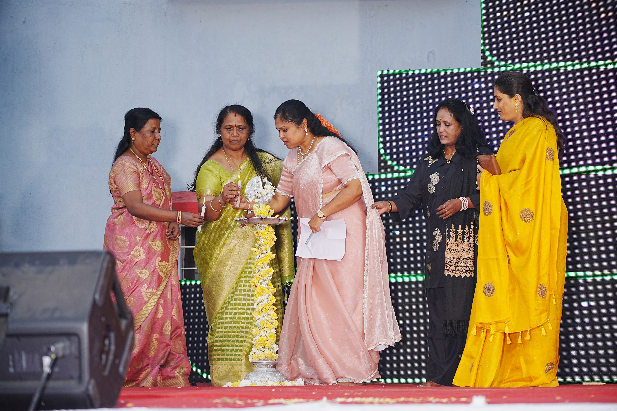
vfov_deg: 13.0
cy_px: 206
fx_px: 1799
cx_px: 308
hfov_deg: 19.5
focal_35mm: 105
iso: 160
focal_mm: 105
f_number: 4.5
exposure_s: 1/125
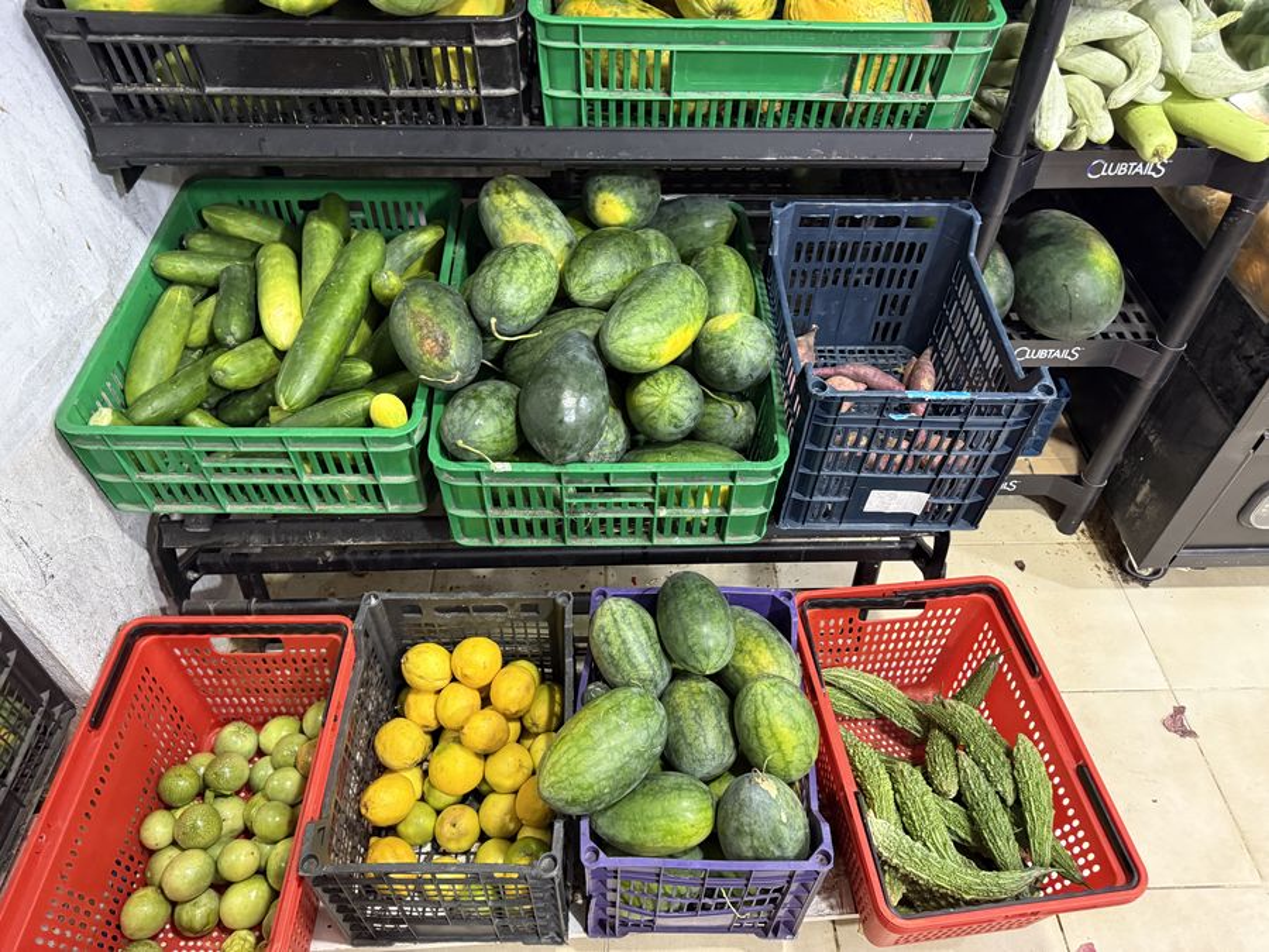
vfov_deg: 56.8
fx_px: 880
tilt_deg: -46.5
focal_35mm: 24
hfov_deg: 71.6
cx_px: 634
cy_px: 476
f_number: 1.78
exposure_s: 1/50
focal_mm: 6.76
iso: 640
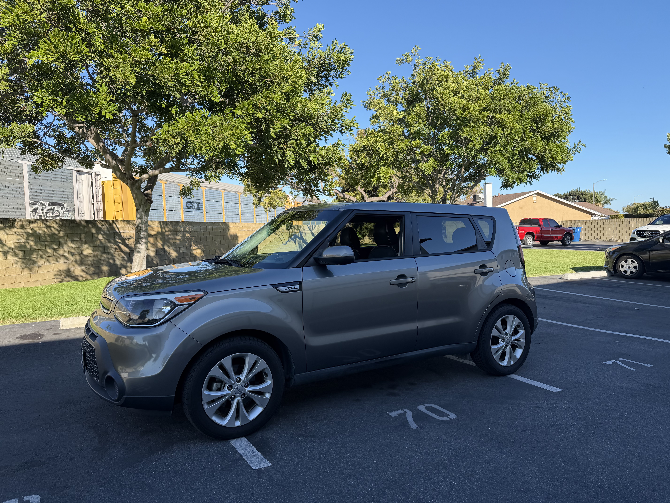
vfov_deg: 56.8
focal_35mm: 24
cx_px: 335
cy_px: 252
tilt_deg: -2.9
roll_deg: +1.3
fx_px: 465
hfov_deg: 71.6
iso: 80
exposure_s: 1/1855
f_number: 1.78
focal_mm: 6.76
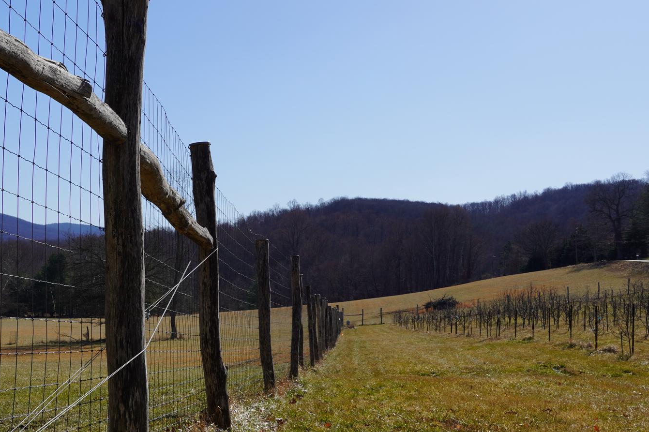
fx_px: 991
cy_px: 237
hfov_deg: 36.1
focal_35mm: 55
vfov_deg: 24.6
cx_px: 265
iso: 100
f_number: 10
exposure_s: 1/320
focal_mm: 24
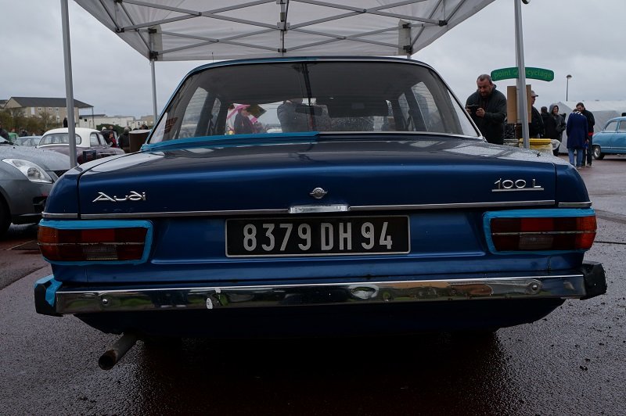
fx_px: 573
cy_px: 208
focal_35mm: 33
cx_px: 313
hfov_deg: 57.3
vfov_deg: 39.9
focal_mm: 22
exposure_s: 1/160
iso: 100
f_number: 8
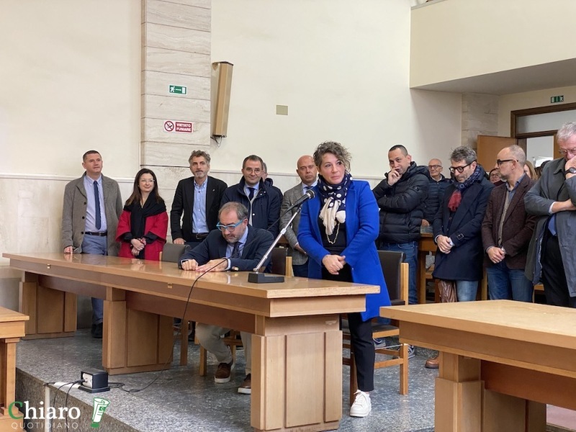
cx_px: 288
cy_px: 216
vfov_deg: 28.0
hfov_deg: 36.8
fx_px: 865
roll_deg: -0.5
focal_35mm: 52
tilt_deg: -0.4
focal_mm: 6
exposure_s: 1/50
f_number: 2
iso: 250
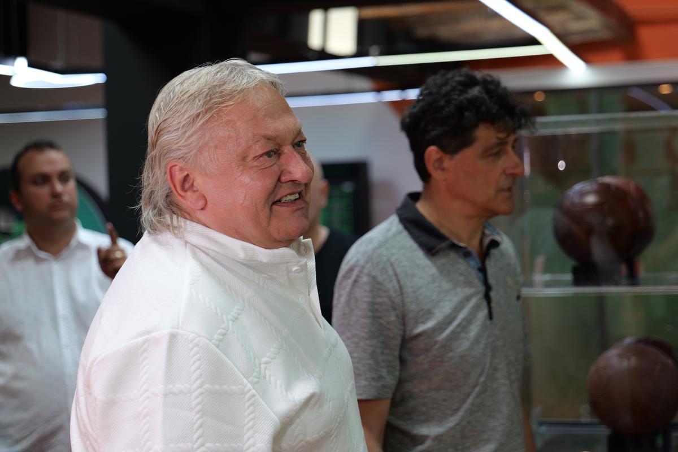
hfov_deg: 26.0
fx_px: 1469
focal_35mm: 78
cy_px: 226
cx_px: 339
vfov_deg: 17.5
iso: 800
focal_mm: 78
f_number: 4
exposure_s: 1/125
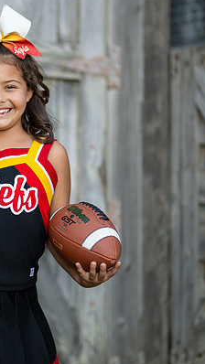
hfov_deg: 13.2
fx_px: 879
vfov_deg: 23.4
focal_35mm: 91
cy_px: 163
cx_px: 24
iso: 125
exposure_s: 1/2000
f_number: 1.2
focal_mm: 50
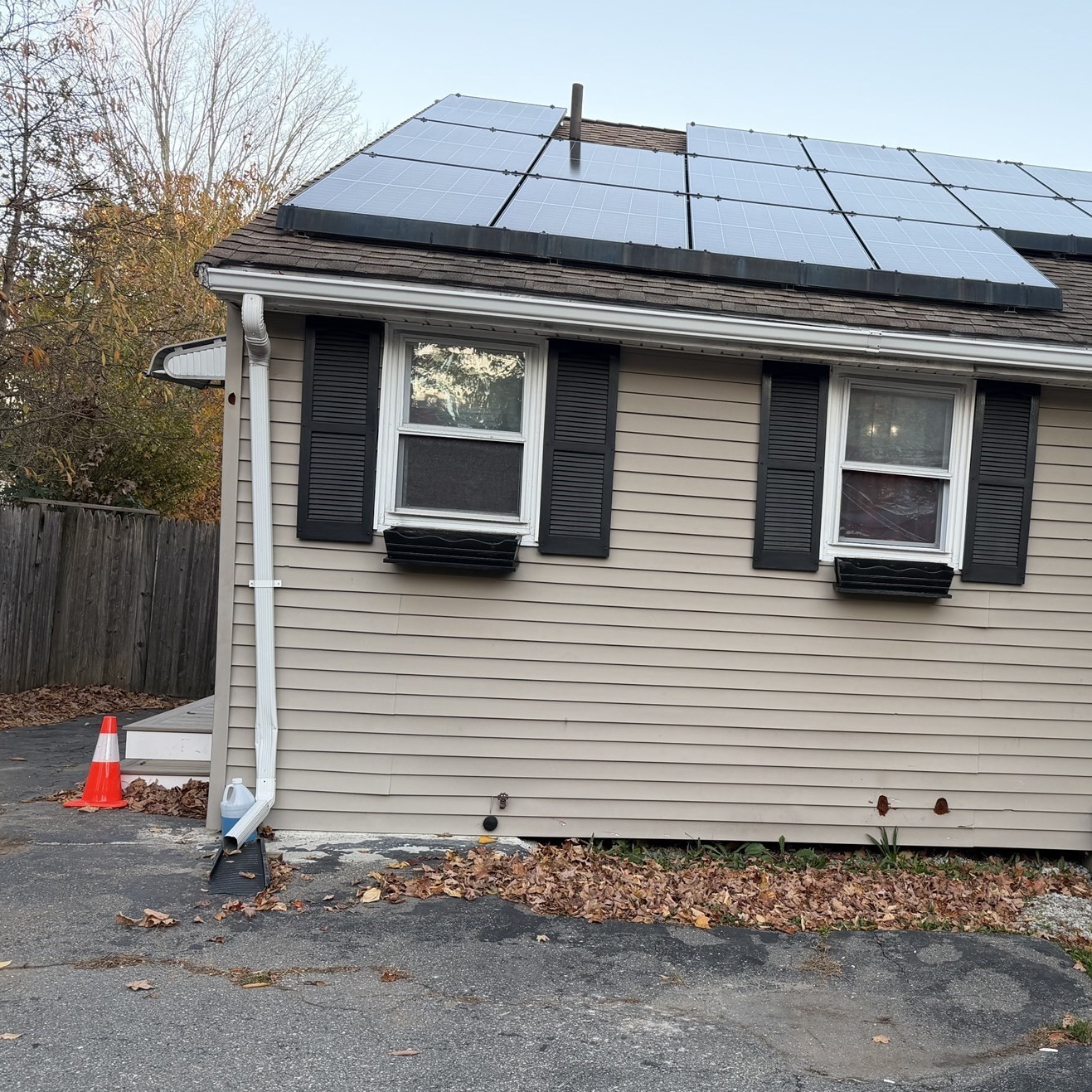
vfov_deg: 49.7
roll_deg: -3.2
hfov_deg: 47.9
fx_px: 1178
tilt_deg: -2.4
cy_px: 594
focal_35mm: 33
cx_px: 817
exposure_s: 1/178
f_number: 1.78
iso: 80
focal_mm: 6.76
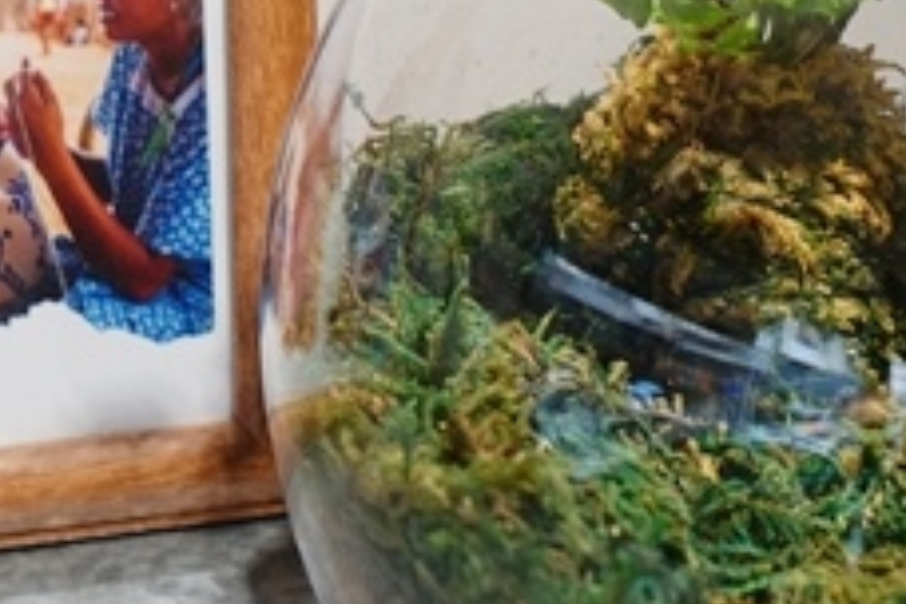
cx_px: 346
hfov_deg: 17.9
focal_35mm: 114
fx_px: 2869
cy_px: -666
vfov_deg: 10.8
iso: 50
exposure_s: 1/10
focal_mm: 26
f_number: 5
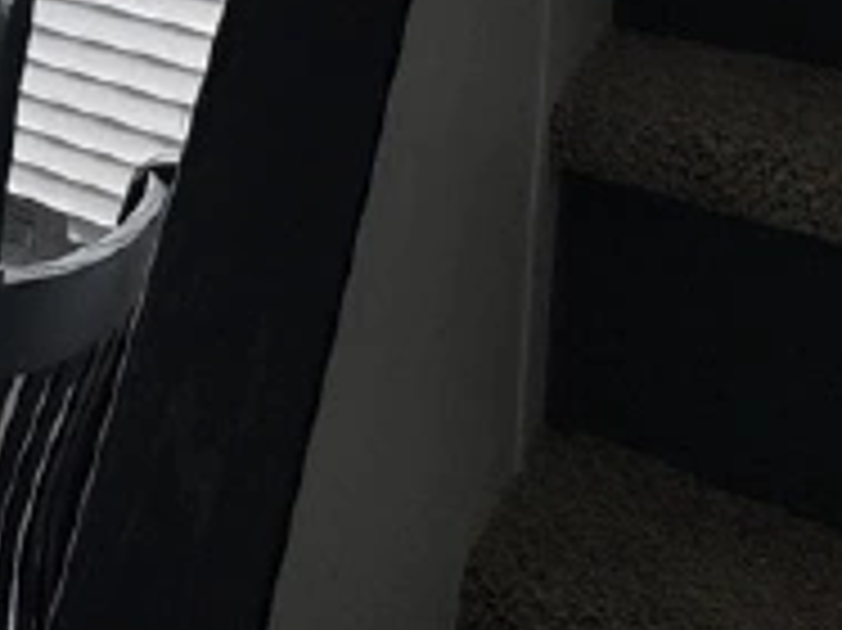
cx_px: -635
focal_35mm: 60
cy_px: -374
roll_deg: -1.7
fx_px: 1459
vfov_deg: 20.2
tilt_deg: -2.5
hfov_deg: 21.8
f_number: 2.2
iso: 40
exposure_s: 1/335
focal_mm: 2.22
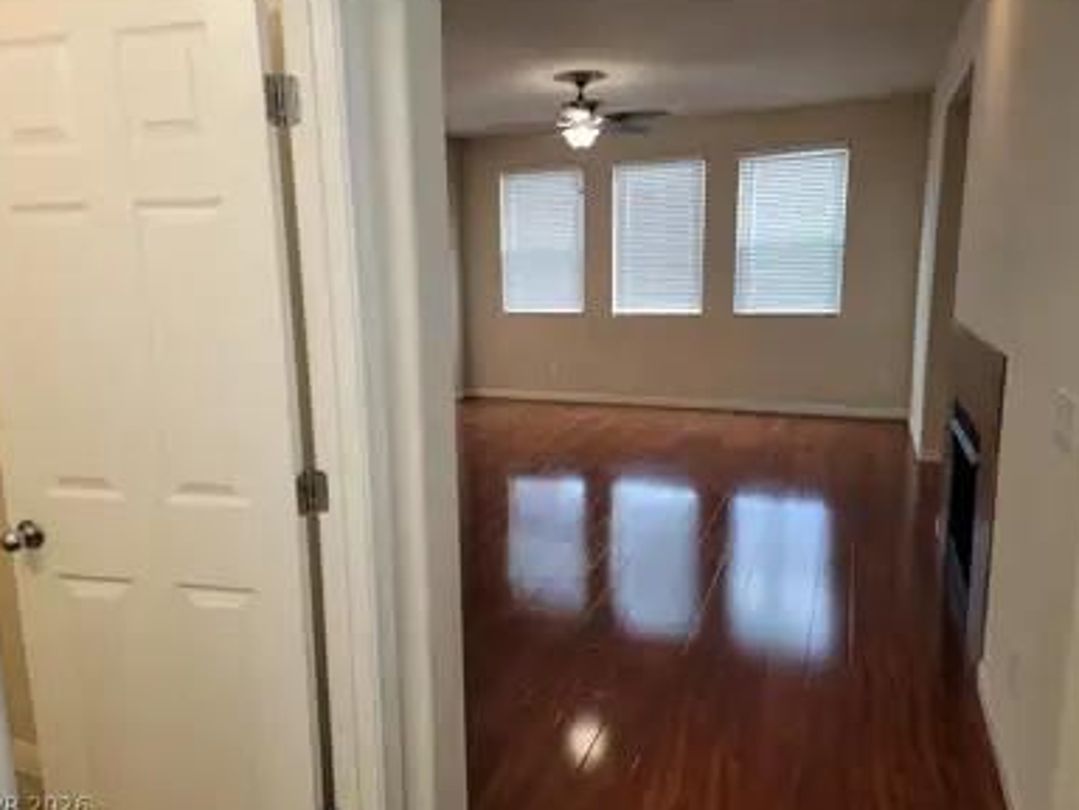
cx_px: 531
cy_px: 402
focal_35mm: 25
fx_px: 779
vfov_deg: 54.9
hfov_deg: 69.4
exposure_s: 1/60
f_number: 1.8
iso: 80
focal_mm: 6.7
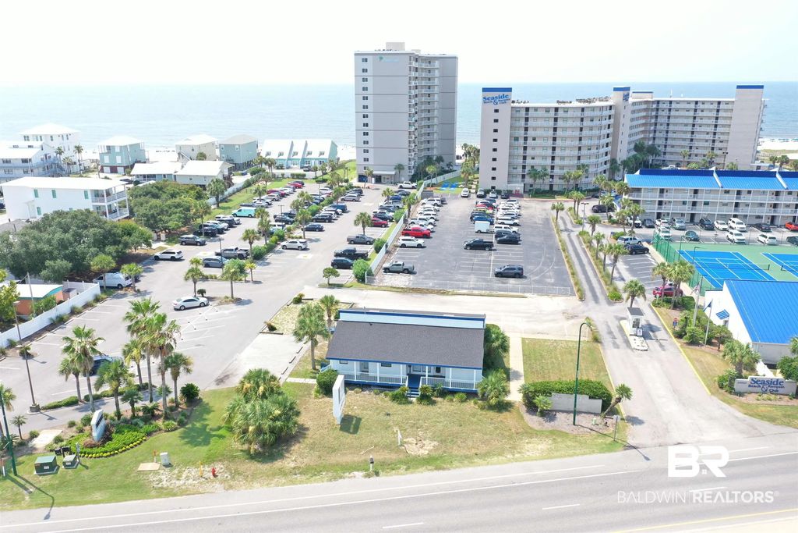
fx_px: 621
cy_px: 266
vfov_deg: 46.4
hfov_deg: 65.5
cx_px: 399
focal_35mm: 28
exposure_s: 1/240
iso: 100
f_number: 5
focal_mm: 10.26
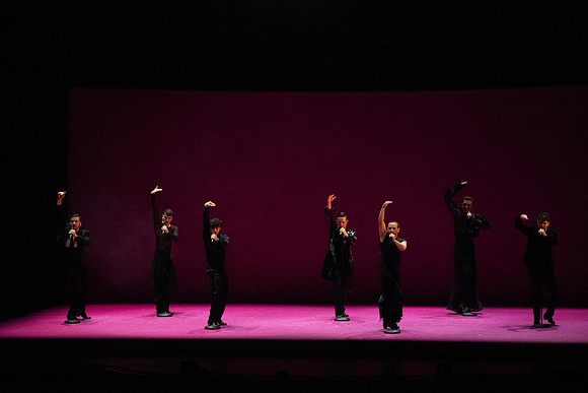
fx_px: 2271
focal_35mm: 139
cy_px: 196
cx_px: 294
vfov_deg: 9.9
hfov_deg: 14.8
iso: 25600
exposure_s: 1/400
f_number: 8
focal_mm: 139
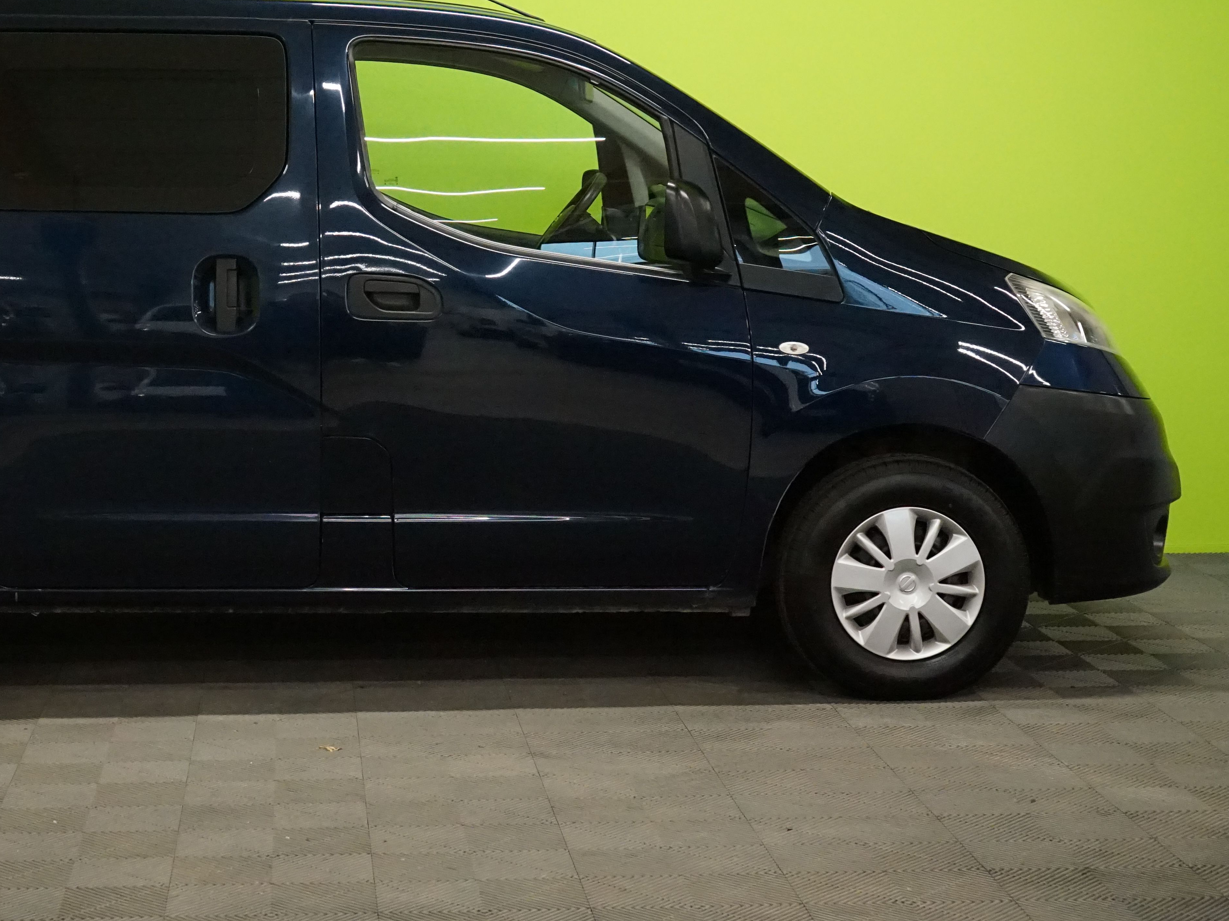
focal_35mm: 67
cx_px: 337
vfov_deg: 21.9
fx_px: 2379
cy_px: 322
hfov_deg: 28.6
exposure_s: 1/400
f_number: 5.6
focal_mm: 44
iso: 8000
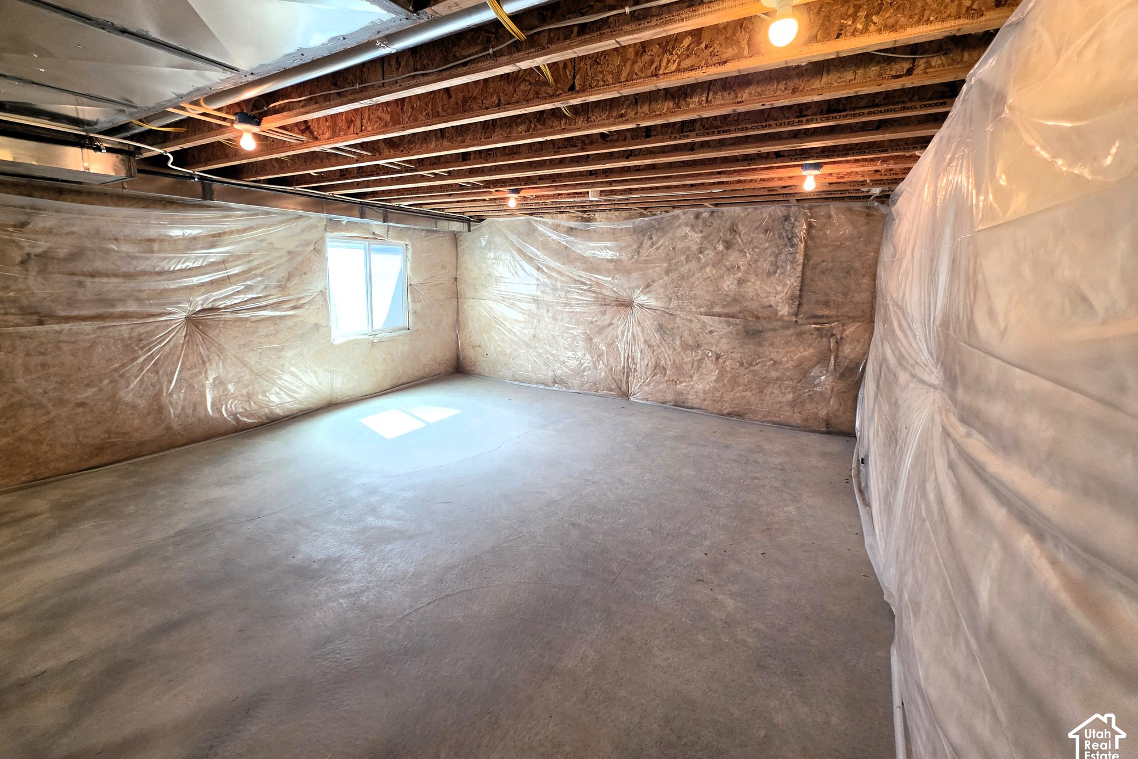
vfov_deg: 81.0
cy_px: 341
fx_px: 443
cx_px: 555
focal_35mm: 14
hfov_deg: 104.2
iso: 100
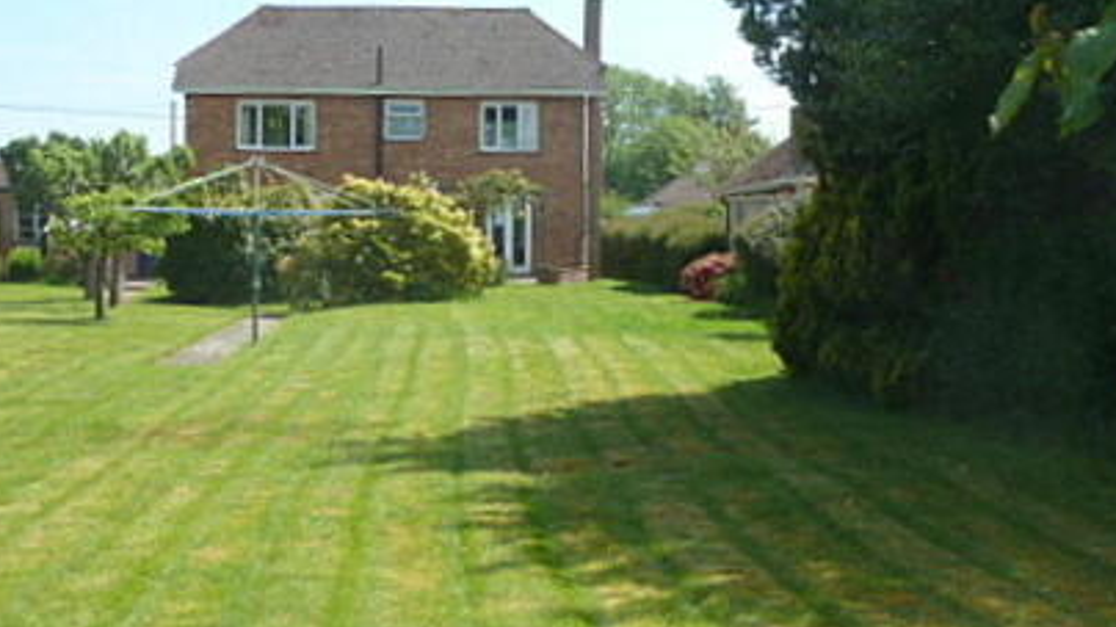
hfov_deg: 37.9
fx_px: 1627
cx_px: 540
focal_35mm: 55
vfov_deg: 21.7
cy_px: 222
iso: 80
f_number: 4
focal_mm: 5.7
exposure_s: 1/400
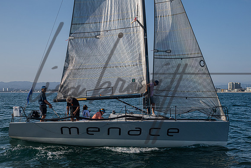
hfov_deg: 42.9
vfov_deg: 29.4
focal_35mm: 46
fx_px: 319
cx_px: 122
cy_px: 93
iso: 400
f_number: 6.3
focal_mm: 38
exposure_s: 1/1600
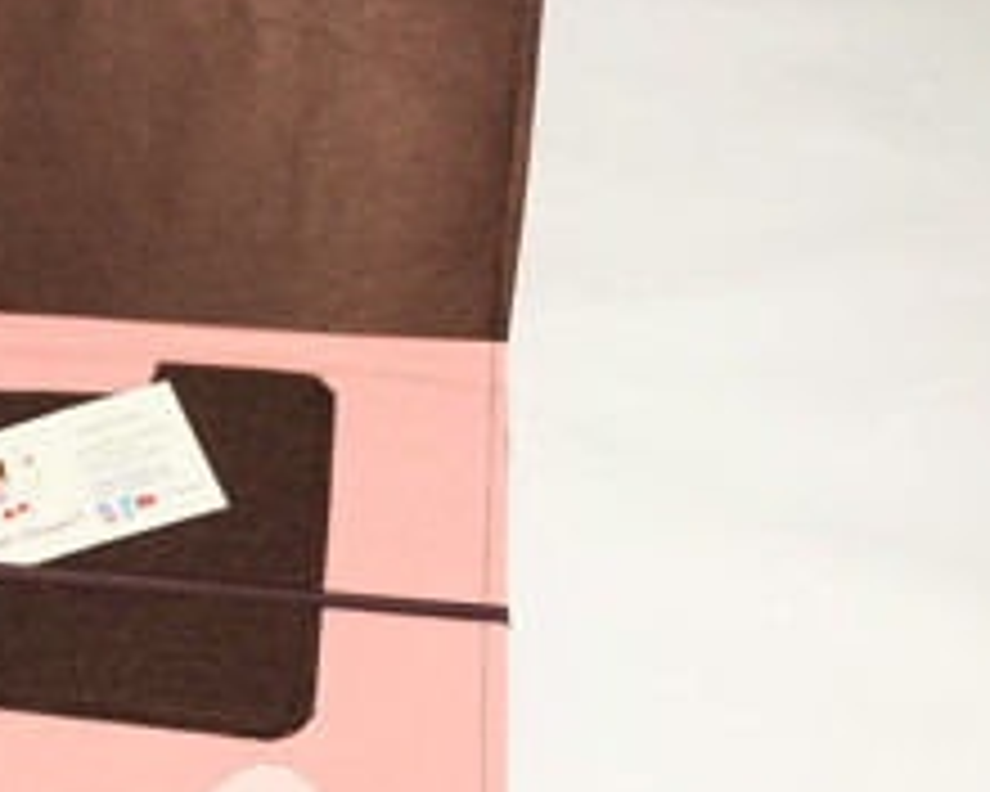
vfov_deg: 24.5
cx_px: -58
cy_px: 538
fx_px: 1817
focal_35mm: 62
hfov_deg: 28.1
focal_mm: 3.99
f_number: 1.8
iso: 32
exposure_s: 1/100
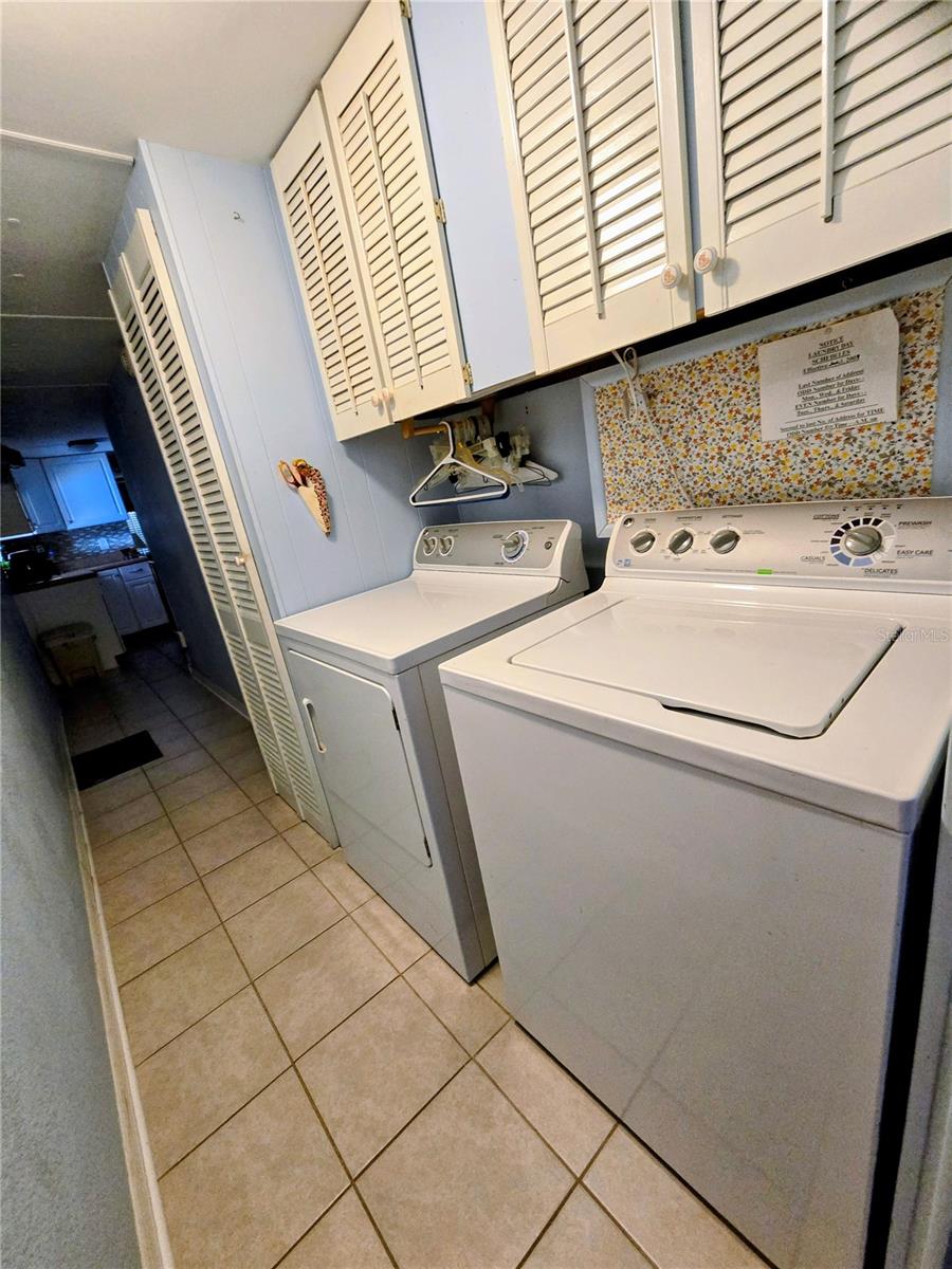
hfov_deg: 89.9
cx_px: 476
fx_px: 477
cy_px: 634
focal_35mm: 13
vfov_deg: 106.2
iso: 640
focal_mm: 2.2
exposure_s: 1/60
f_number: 2.2
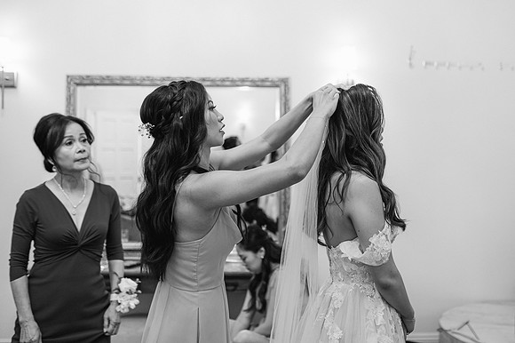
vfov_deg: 33.6
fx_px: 566
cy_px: 149
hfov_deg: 48.8
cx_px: 291
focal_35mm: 40
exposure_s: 1/125
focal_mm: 35
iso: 720
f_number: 2.2
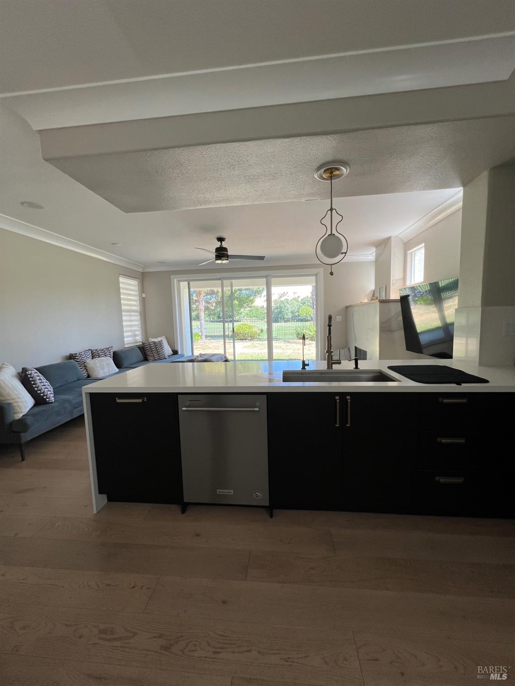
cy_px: 343
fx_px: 258
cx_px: 258
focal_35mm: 13
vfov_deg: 106.2
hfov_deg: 89.9
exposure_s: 1/120
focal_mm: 1.57
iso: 50
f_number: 1.8
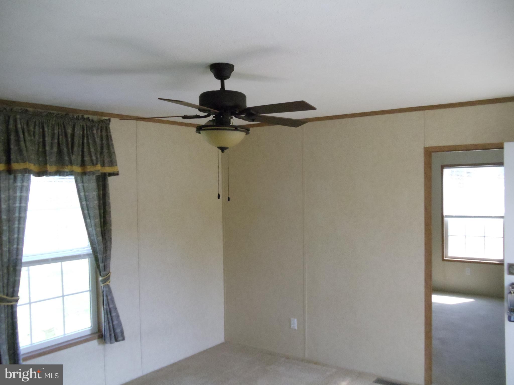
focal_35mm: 44
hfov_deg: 42.9
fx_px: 653
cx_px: 257
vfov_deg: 32.9
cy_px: 192
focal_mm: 6
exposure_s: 1/200
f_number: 3.5
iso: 800
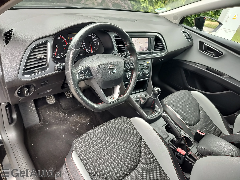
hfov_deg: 73.9
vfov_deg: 58.9
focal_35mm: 23
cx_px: 120
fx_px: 159
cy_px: 90
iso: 105
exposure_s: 1/100
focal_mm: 5.56
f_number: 1.8
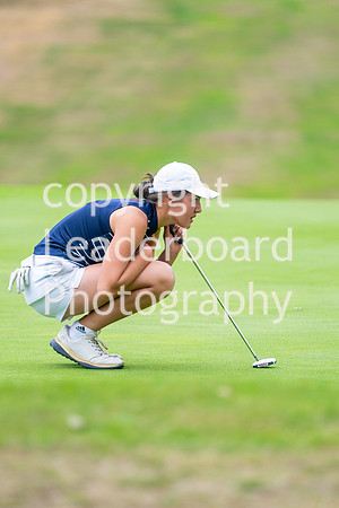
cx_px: 170
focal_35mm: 450
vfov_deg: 4.6
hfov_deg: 3.1
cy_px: 254
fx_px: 6356
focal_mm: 300
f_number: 4
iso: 400
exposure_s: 1/2500
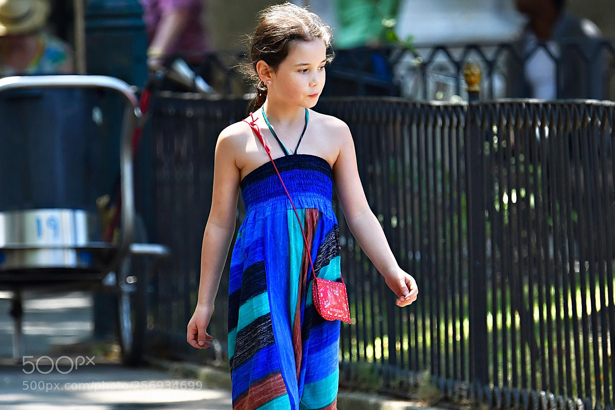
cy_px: 208
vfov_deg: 2.7
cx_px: 310
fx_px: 8592
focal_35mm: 503
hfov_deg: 4.1
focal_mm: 330
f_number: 5.6
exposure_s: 1/500
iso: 900
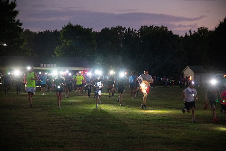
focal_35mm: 85
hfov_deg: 23.9
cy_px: 76
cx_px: 113
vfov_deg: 16.1
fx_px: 534
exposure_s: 1/30
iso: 5000
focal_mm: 85
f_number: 4
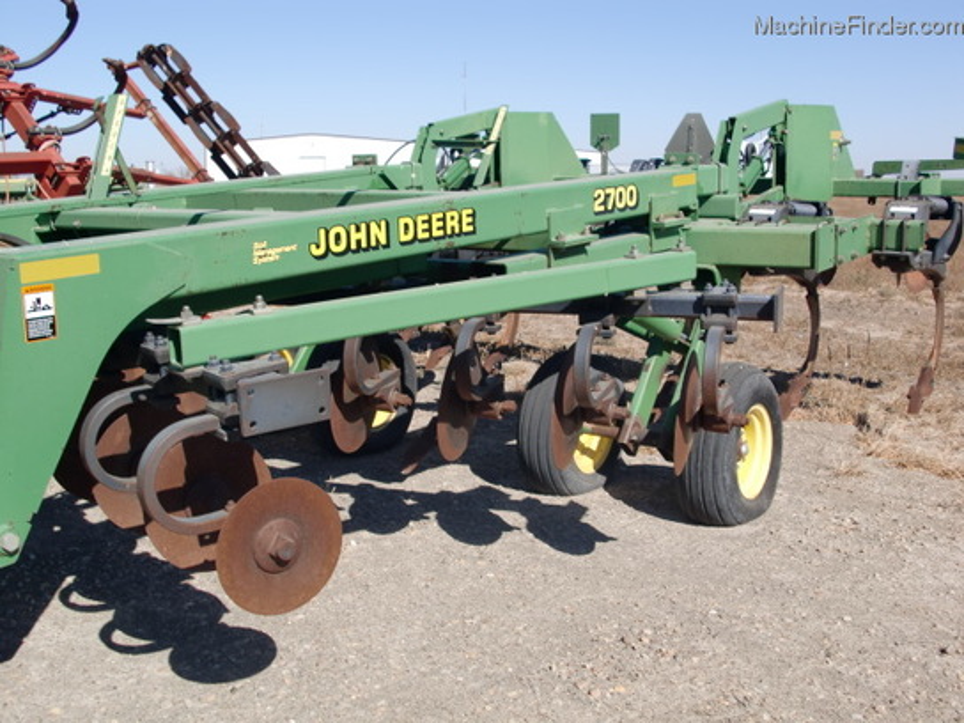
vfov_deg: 33.6
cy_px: 362
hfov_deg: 43.9
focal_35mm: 43
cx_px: 482
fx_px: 1197
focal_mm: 7.6
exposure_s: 1/160
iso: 64
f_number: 8.7
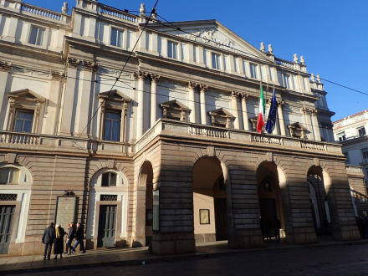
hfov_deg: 69.4
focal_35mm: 25
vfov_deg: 54.9
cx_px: 184
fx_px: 266
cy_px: 138
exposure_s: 1/160
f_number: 8
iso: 100
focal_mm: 4.5
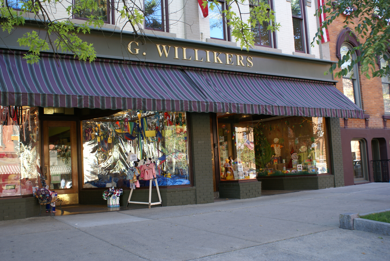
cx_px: 195
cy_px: 130
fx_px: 423
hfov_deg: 49.5
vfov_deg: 34.3
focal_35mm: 39
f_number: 4.5
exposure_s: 1/40
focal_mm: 26
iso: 100
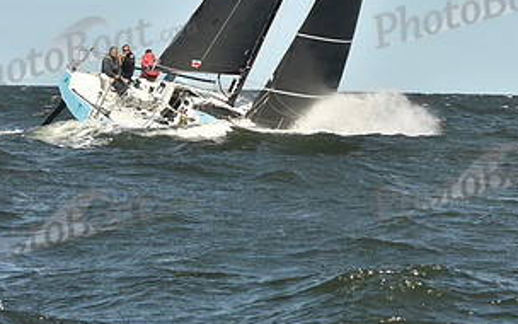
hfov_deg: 12.0
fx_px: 2471
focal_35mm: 175
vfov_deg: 7.4
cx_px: 285
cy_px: -60
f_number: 9
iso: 250
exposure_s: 1/800
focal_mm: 90
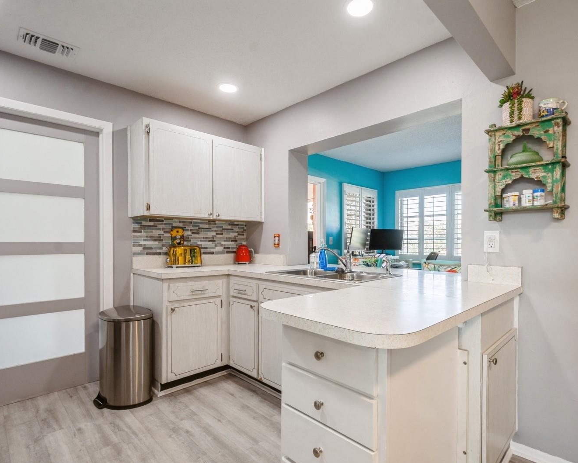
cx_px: 298
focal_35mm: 17
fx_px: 291
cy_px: 232
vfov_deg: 77.0
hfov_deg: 89.6
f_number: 8
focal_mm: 10
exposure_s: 1/10
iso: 200
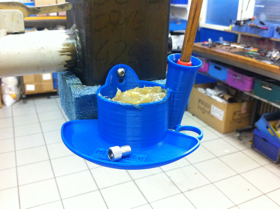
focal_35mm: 35
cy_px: 104
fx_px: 283
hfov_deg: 52.7
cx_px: 140
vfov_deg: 40.6
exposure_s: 1/15
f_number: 2.8
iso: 400
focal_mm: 3.85
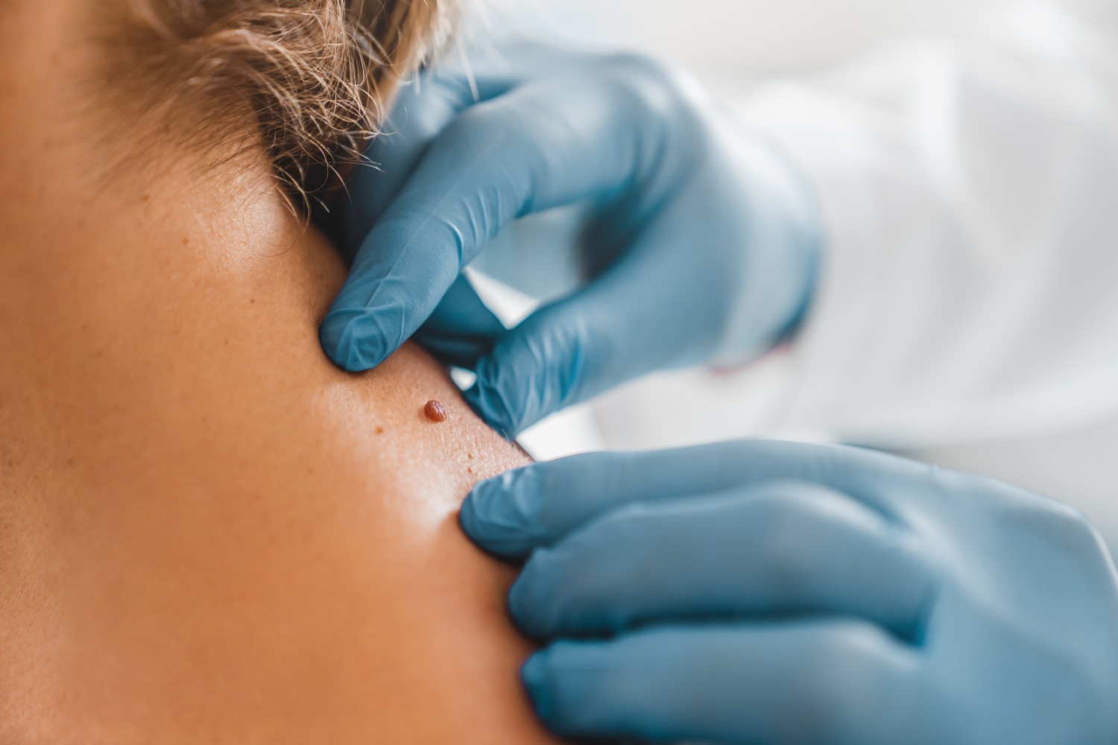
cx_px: 559
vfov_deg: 19.5
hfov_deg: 28.8
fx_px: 2174
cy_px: 372
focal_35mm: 70
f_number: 2.8
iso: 800
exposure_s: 1/200
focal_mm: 70
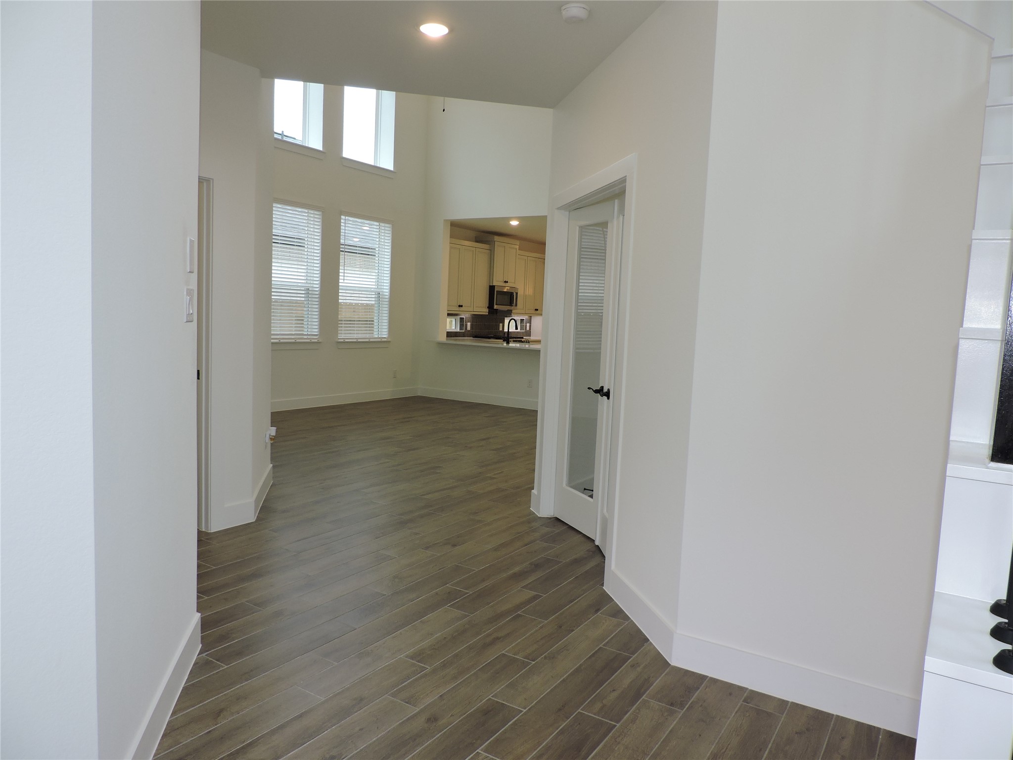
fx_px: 702
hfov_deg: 71.6
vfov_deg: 56.8
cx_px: 506
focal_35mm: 24
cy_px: 380
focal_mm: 4.3
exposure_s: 1/60
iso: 100
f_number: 3
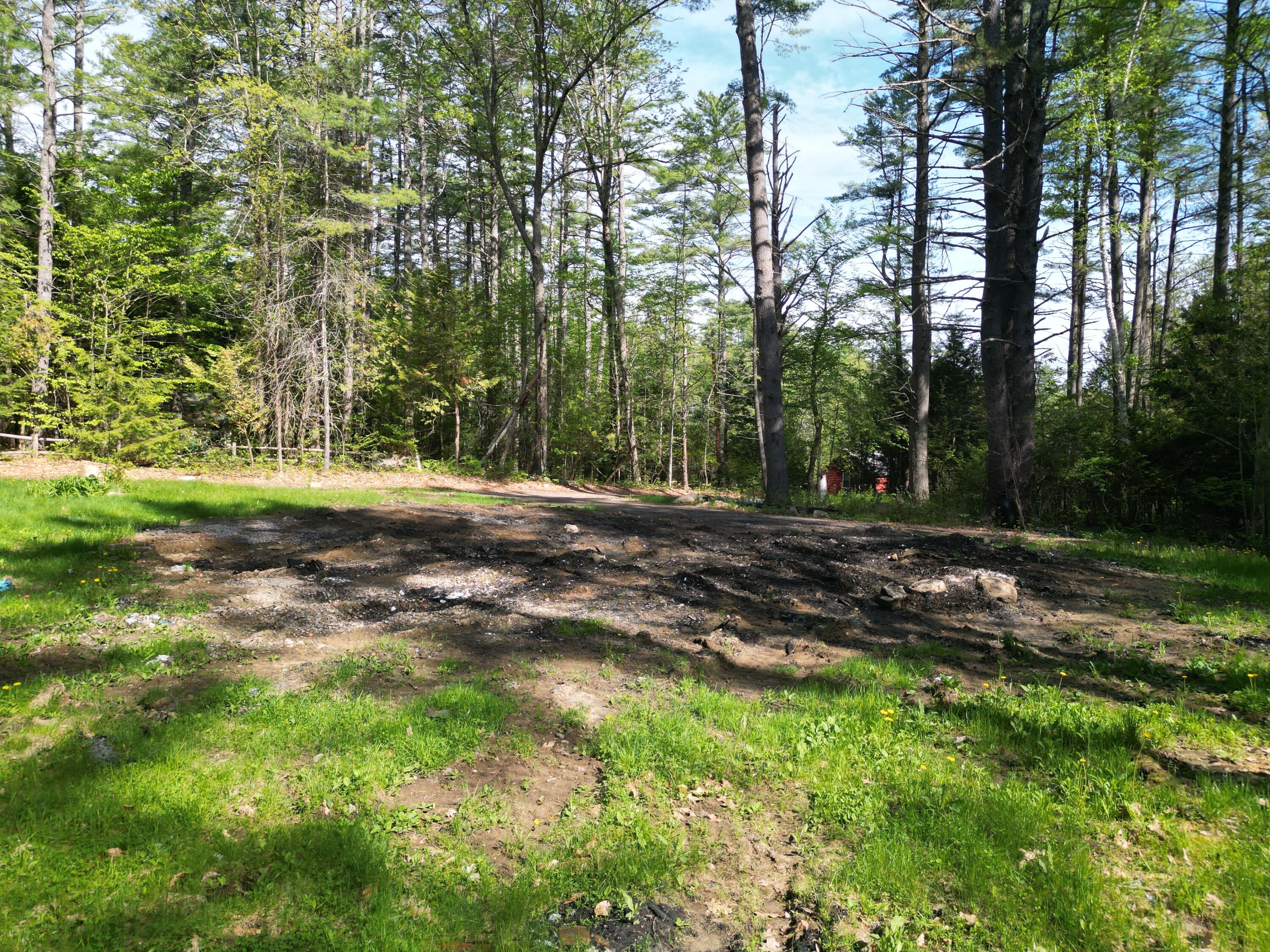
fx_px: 881
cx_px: 635
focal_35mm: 24
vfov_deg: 56.8
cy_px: 476
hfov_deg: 71.6
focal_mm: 6.72
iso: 150
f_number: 1.7
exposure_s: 1/1500
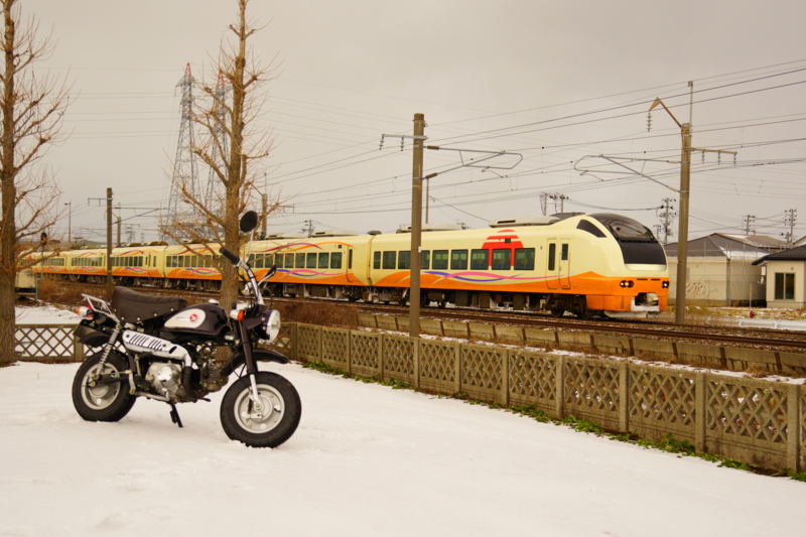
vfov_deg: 25.0
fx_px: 1209
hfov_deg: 36.9
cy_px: 268
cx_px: 403
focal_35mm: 54
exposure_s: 1/1000
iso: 400
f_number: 4.5
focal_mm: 36
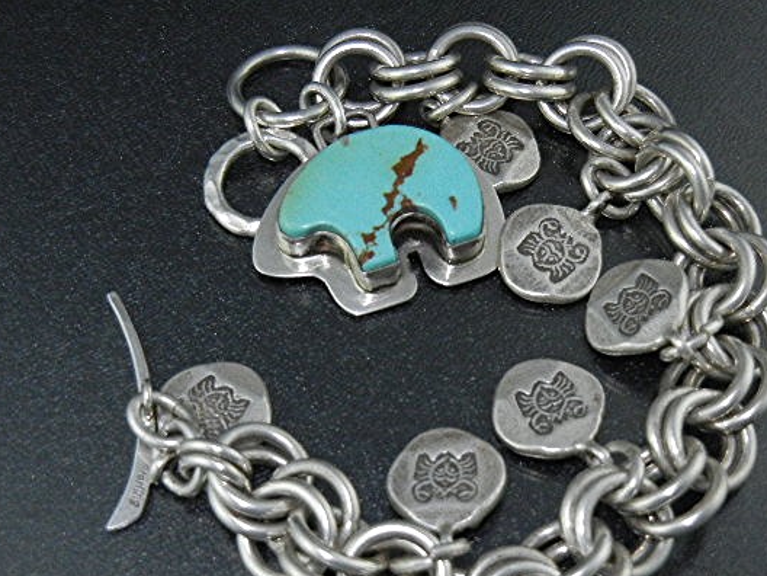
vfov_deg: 23.2
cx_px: 449
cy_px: 348
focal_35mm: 63
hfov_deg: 30.7
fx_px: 1396
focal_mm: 9.3
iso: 800
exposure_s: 1/30
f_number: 7.8
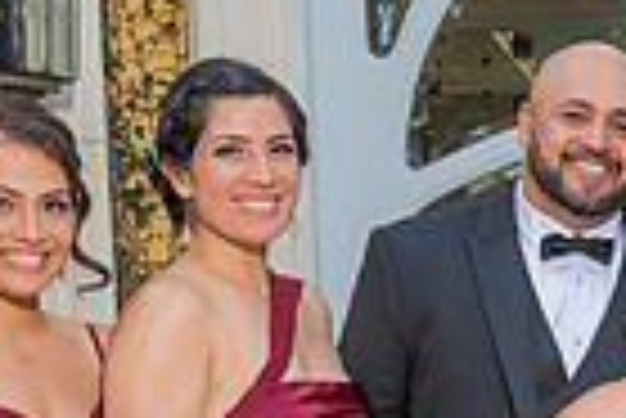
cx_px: 739
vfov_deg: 11.2
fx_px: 2071
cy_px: 569
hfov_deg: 16.5
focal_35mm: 119
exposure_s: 1/200
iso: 200
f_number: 4
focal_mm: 28.5
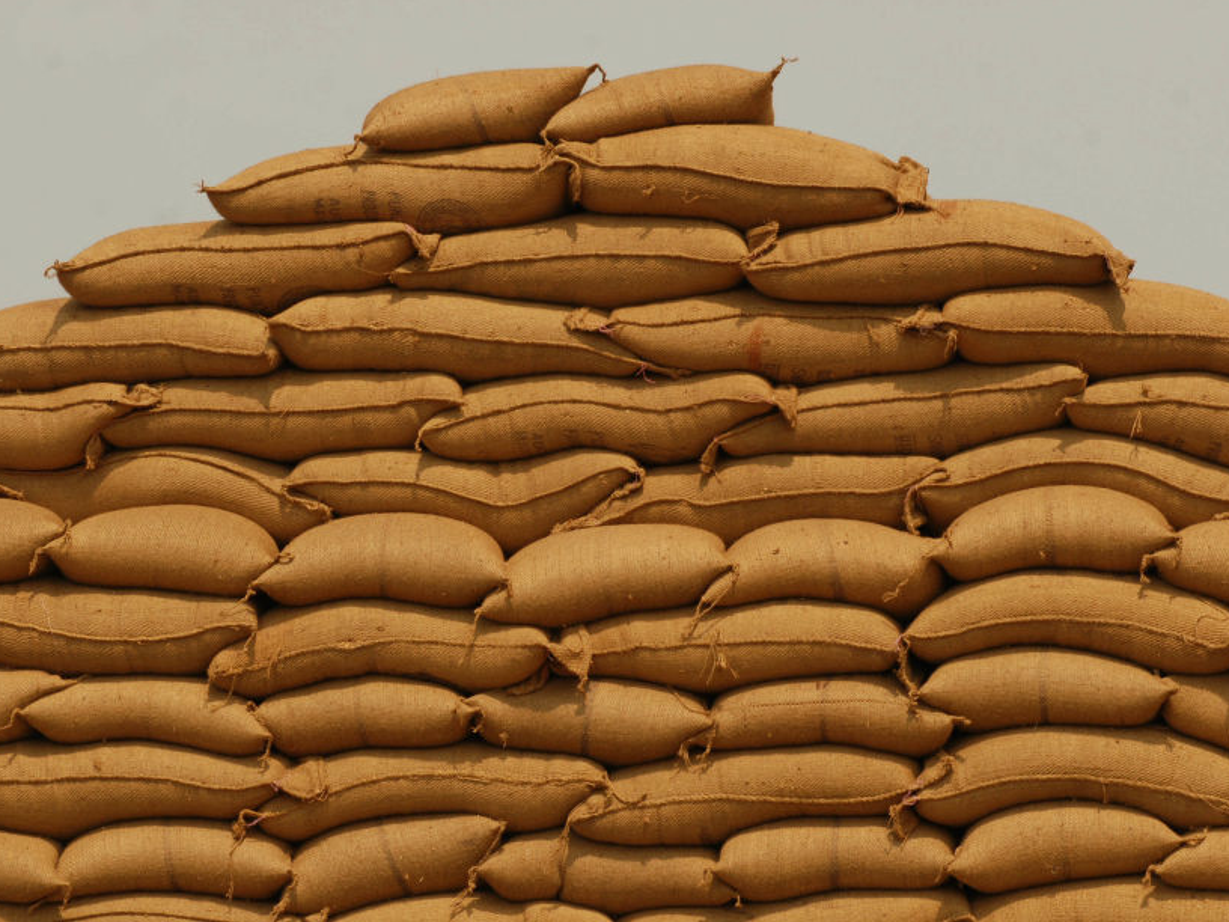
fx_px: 7207
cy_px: 486
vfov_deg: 7.3
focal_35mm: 203
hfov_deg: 9.7
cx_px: 691
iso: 125
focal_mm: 112
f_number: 11
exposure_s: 1/250
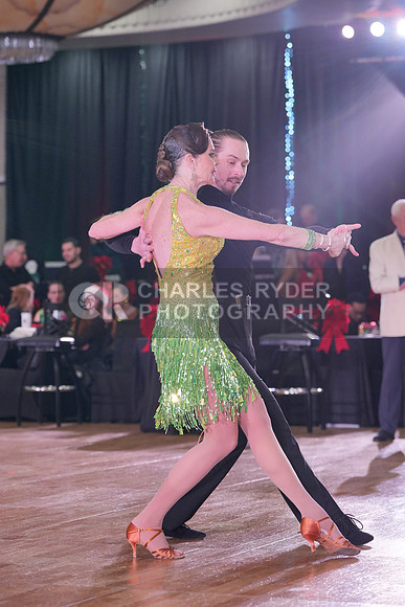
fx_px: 1838
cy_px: 304
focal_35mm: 109
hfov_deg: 12.6
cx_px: 202
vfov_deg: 18.8
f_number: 4
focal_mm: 109
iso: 2000
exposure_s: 1/500
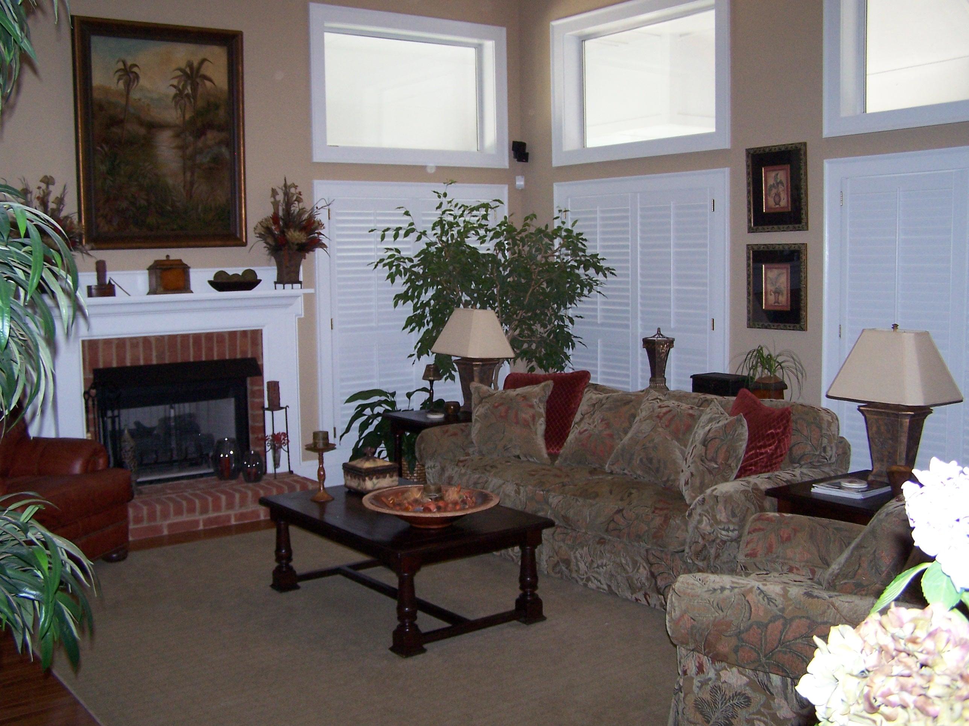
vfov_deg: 37.7
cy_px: 363
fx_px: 1064
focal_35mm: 38
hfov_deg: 49.0
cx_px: 484
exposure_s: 1/60
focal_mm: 6.3
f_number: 2.8
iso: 140
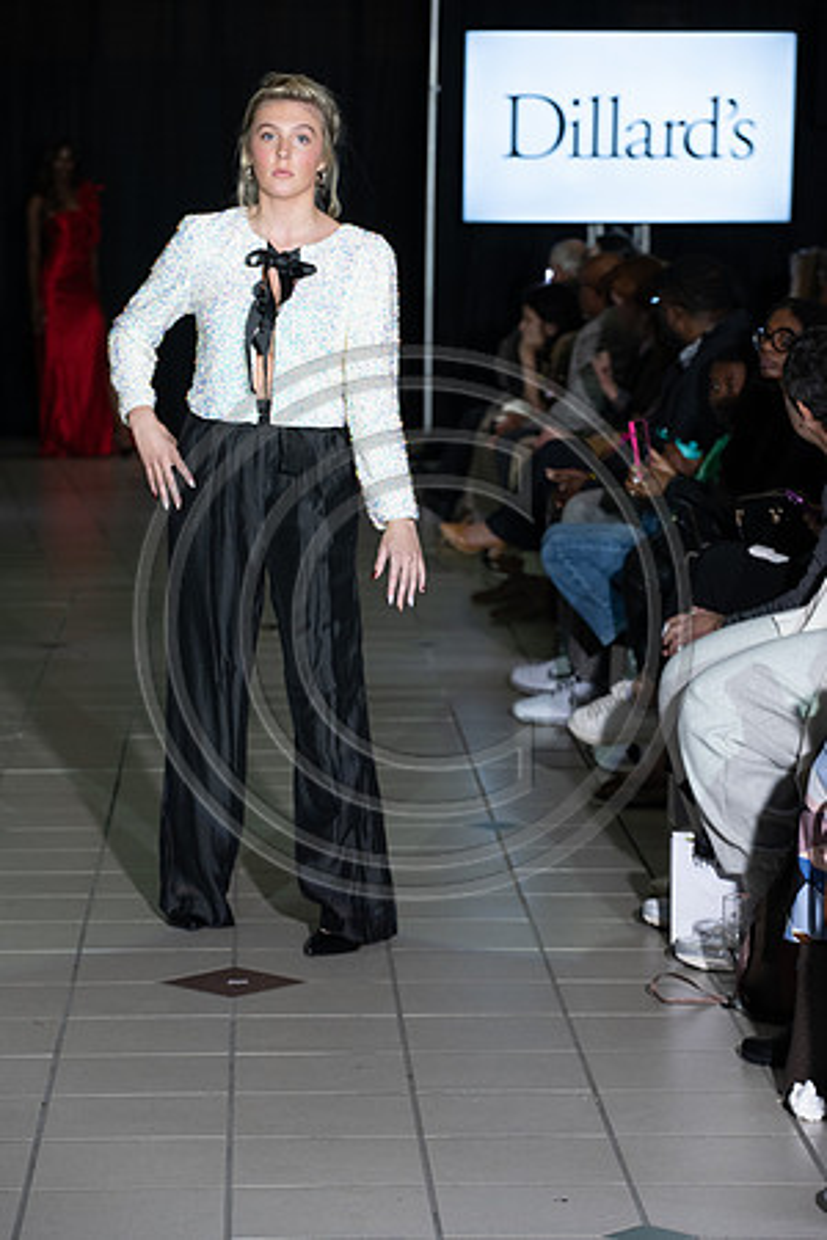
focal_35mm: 112
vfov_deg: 18.3
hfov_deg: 12.2
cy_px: 620
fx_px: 3859
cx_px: 414
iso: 1250
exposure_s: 1/160
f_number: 5
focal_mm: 112
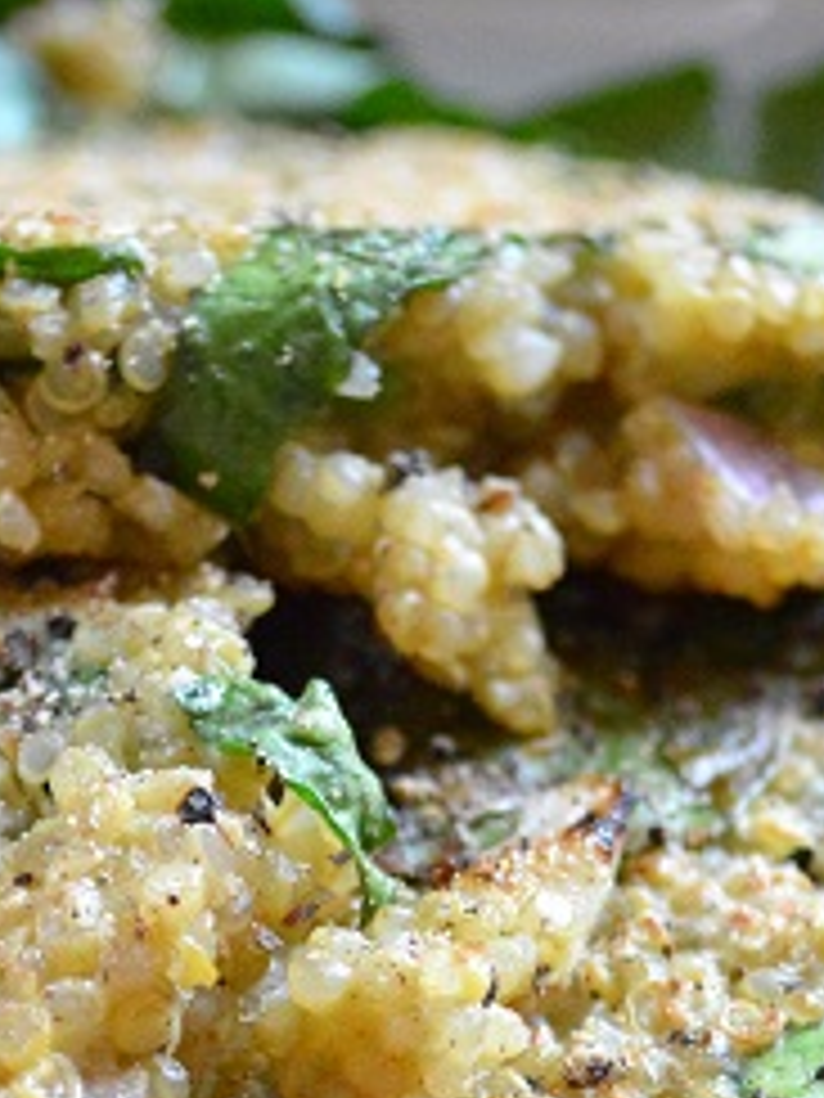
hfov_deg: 9.8
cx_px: 171
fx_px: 4793
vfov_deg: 12.9
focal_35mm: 151
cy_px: 1141
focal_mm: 32
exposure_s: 1/160
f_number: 4.8
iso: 3200
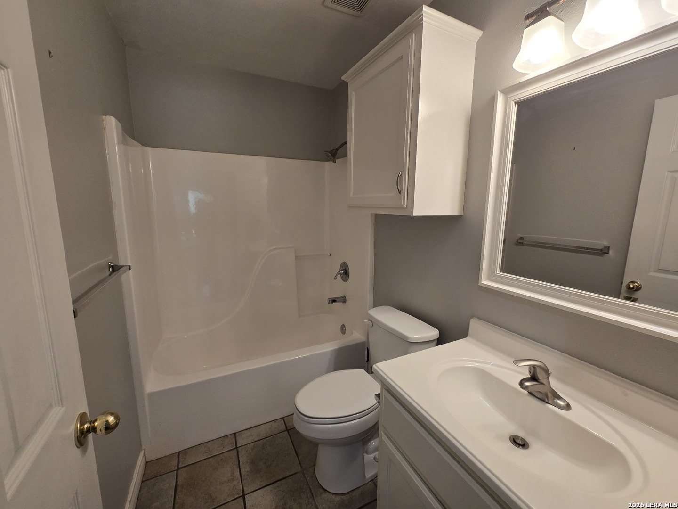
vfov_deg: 89.9
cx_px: 339
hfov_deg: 106.2
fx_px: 255
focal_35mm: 13
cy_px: 254
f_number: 2.2
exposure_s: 1/60
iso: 125
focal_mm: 2.2
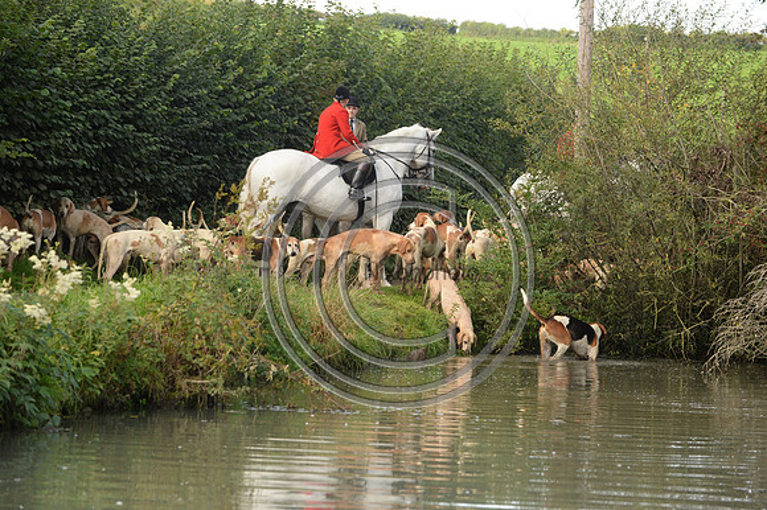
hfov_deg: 16.4
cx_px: 384
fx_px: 2662
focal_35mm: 125
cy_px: 255
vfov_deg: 11.0
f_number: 5.6
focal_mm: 125
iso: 1600
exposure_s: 1/1250
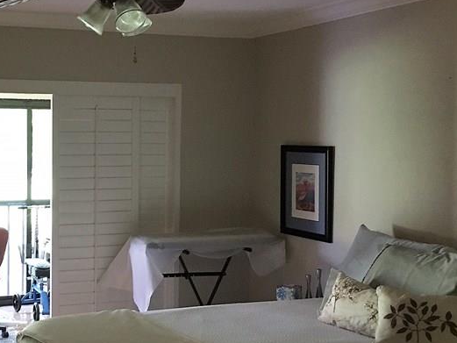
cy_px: 158
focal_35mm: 57
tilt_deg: -1.2
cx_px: 60
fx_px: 753
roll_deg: -0.9
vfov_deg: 25.7
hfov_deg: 32.4
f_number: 2.2
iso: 200
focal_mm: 4.15
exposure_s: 1/15
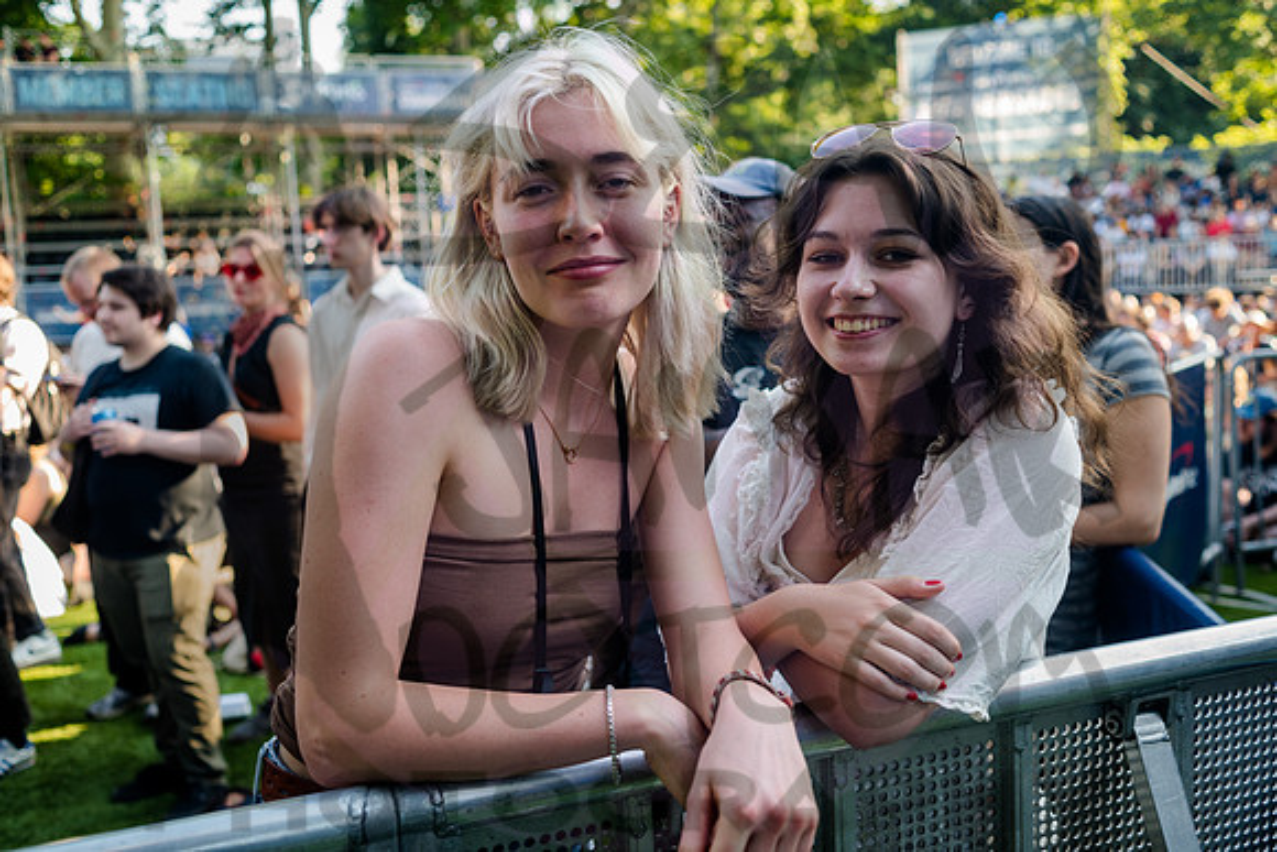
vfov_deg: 37.9
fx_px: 1242
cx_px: 638
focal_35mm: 35
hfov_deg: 54.4
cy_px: 426
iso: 320
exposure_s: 1/200
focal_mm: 35
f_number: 3.5
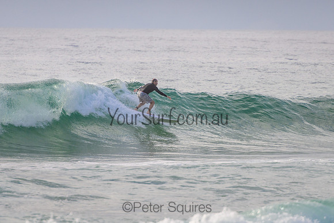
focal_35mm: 550
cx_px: 173
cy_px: 102
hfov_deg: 3.7
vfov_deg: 2.5
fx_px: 5105
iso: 360
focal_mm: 400
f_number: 5.6
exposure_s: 1/2000
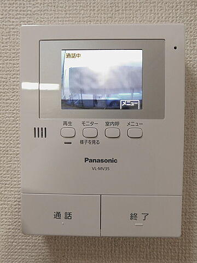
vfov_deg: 73.9
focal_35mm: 23
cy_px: 132
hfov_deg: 58.9
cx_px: 98
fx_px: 175
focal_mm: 4
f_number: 3
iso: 320
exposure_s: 1/30
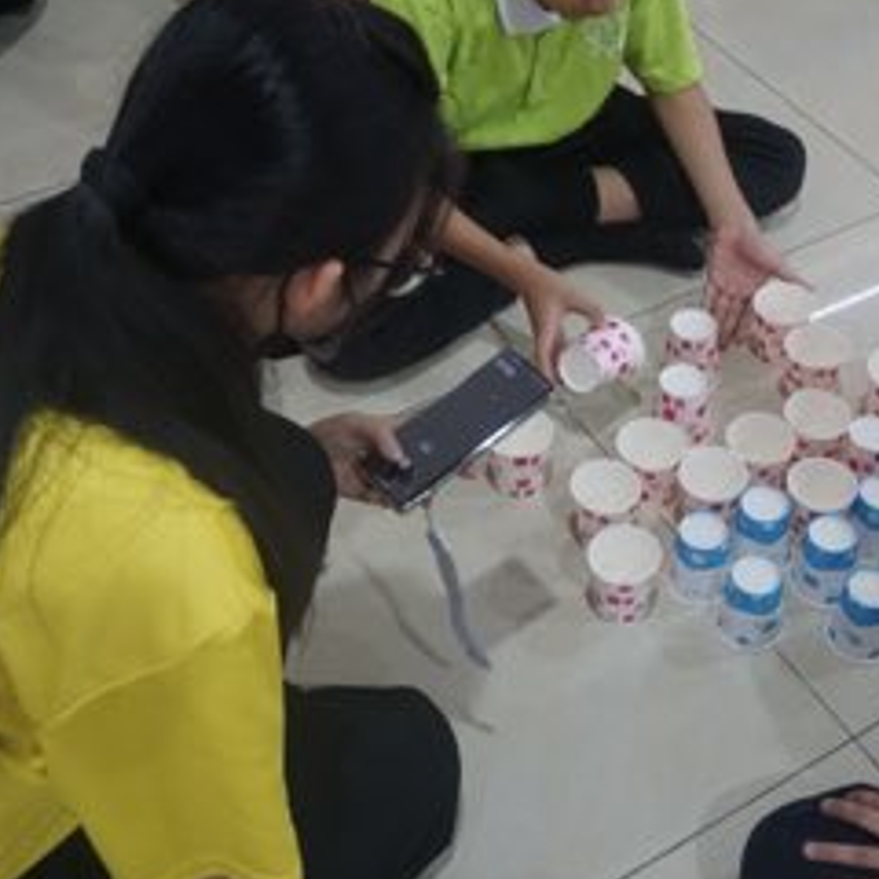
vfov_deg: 33.4
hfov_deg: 32.7
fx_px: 1465
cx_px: 663
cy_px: 392
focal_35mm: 51
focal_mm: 20
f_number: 4
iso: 1000
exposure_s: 1/160
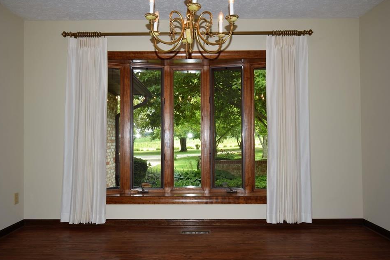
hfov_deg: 66.3
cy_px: 131
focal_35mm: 28
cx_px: 188
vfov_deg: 47.0
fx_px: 298
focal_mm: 17
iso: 100
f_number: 5.3
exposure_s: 1/60
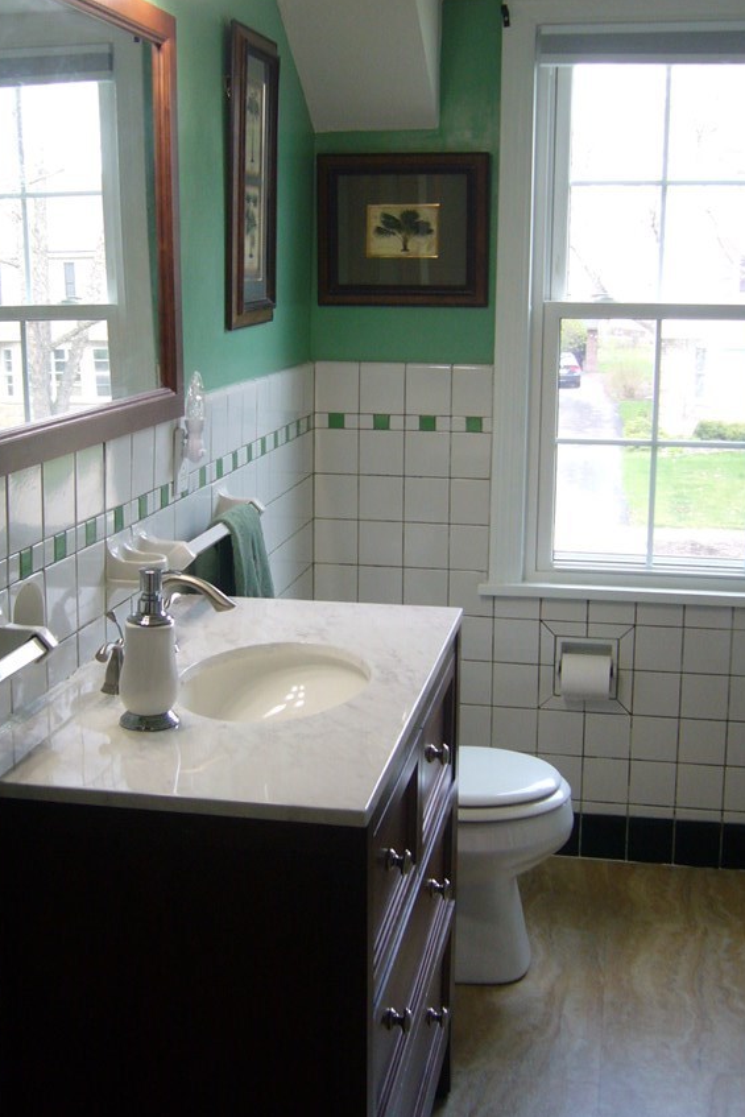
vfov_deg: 44.4
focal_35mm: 44
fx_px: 1365
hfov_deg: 30.5
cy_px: 491
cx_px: 318
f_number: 2.8
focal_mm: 5.8
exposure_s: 1/50
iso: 100
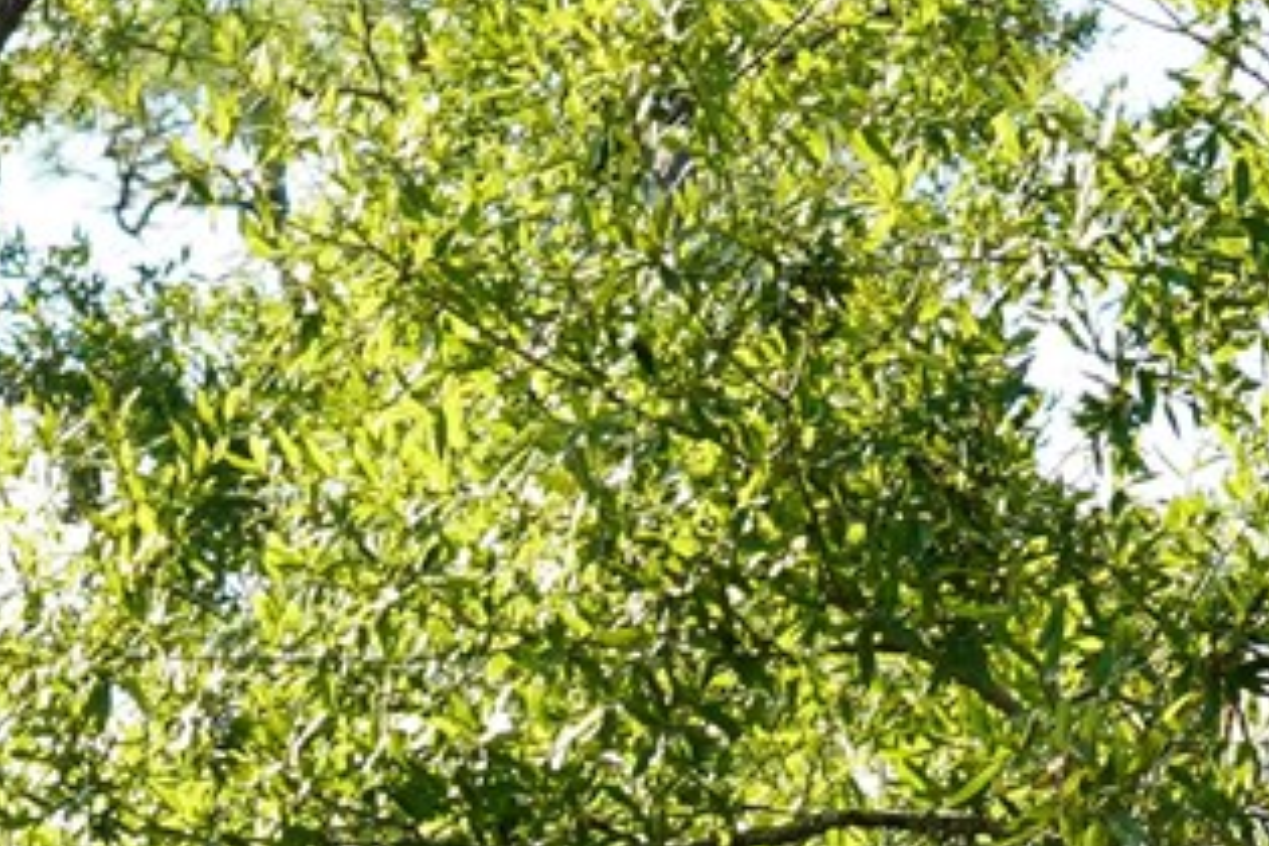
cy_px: 2619
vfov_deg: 3.9
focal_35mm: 345
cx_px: 713
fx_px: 12160
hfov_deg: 6.0
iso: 100
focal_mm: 50
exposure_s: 1/100
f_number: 6.3
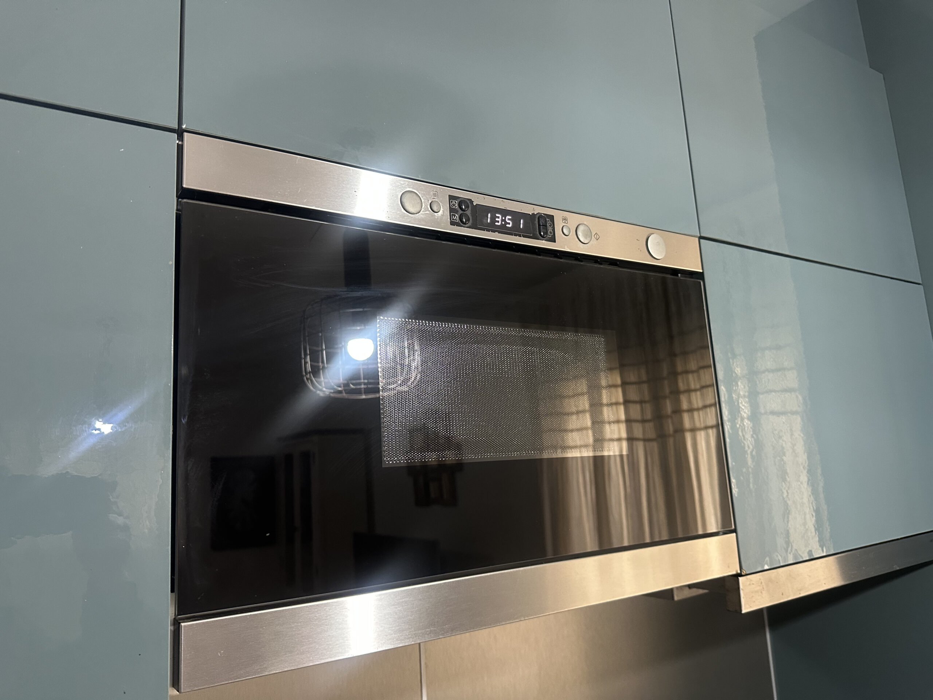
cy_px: 350
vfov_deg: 56.8
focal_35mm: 24
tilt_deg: +9.8
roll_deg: +2.7
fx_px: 647
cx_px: 466
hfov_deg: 71.6
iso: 400
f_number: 1.78
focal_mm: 6.86
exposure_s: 1/50
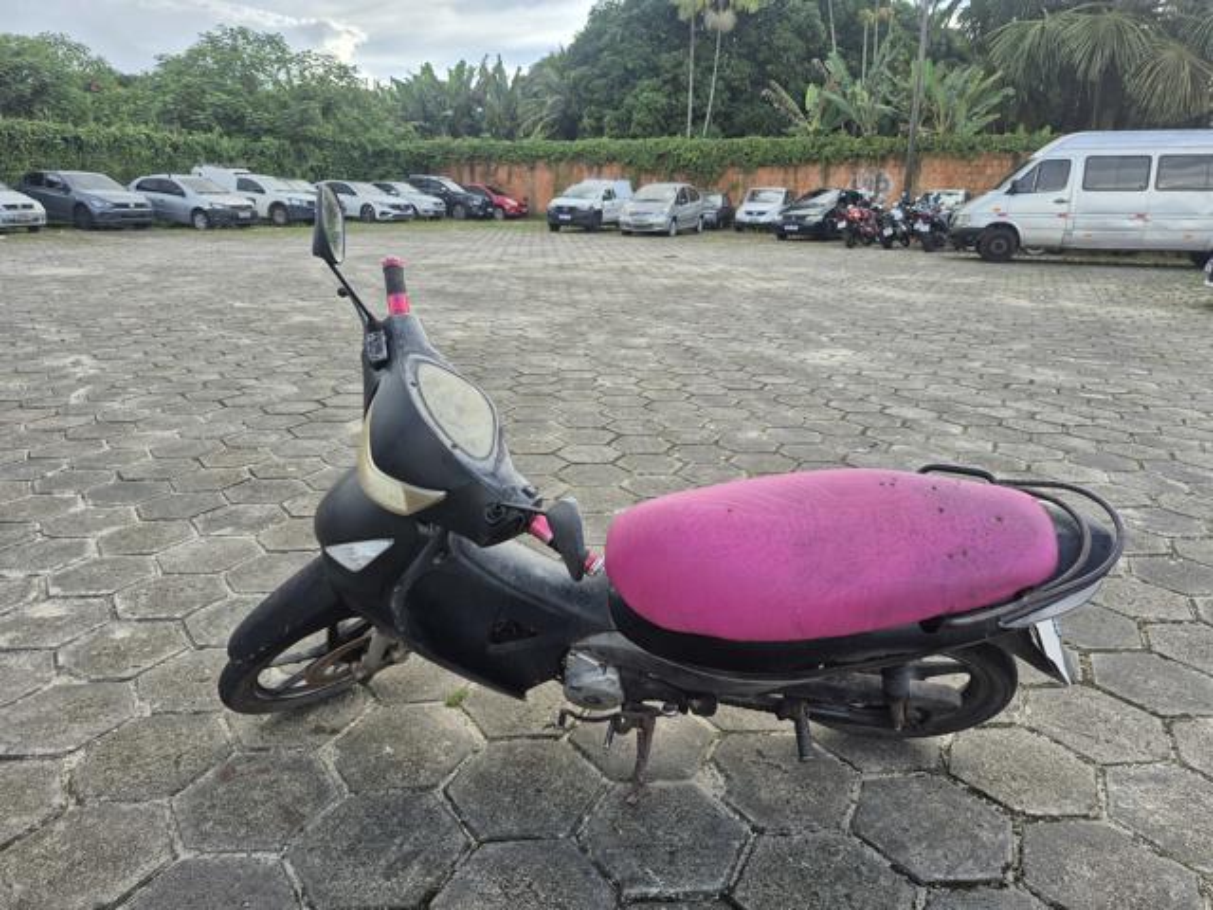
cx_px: 606
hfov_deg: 73.9
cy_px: 455
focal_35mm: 23
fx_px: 806
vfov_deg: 58.9
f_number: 1.8
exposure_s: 1/389
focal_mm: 5.4
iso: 25
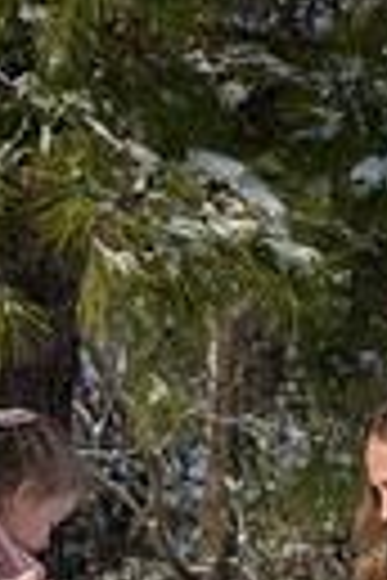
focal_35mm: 280
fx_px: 4515
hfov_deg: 4.9
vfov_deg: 7.3
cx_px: 50
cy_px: 778
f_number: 10
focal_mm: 80
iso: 640
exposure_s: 1/2000
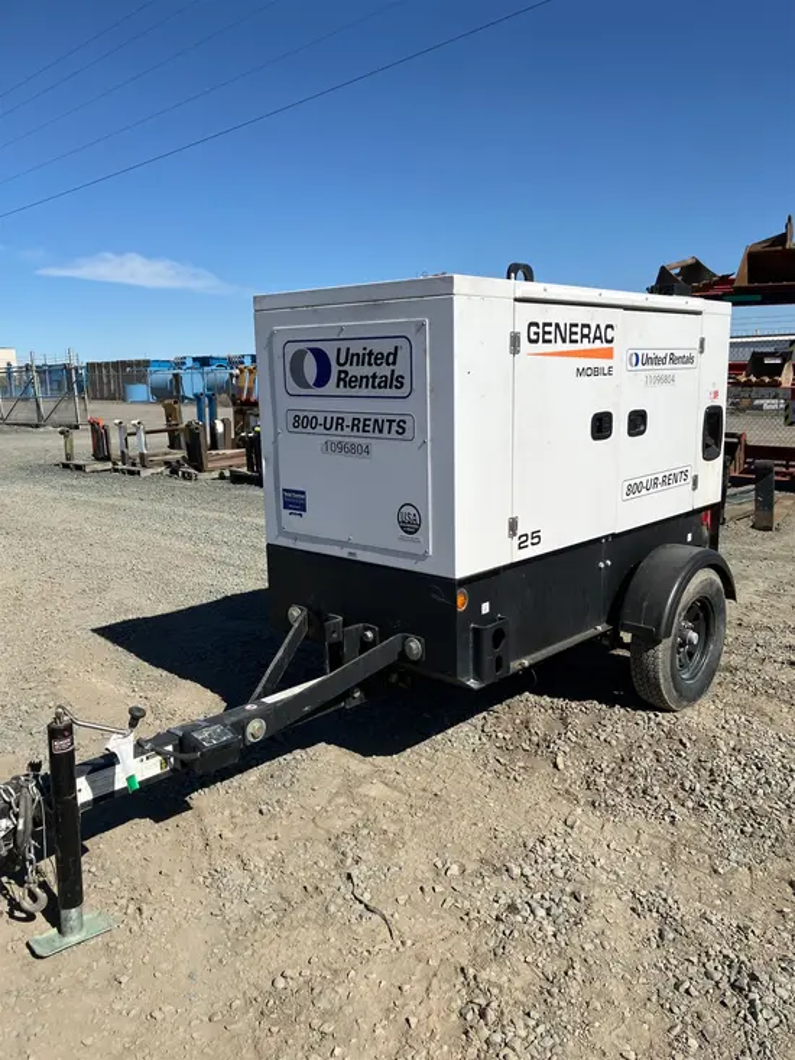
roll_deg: +0.8
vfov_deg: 63.4
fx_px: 857
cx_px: 398
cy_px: 530
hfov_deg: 49.8
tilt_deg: -9.4
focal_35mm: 28
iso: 32
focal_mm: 3.99
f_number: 1.8
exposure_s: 1/3745
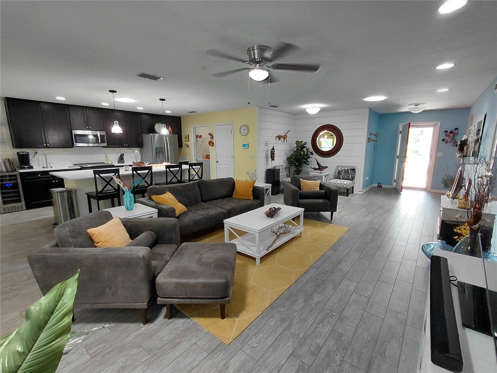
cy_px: 186
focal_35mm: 16
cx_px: 248
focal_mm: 1.64
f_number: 2.2
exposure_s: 1/60
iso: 125
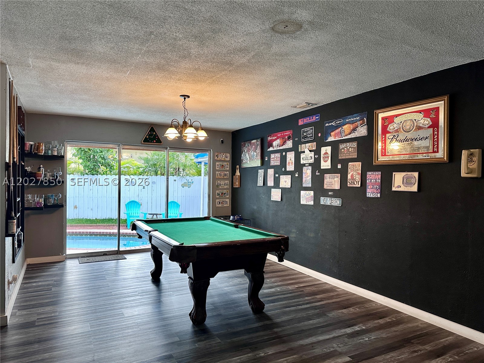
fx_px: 336
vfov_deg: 56.8
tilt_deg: -0.2
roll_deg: -0.5
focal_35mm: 24
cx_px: 242
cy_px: 182
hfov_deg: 71.6
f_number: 1.78
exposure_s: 1/60
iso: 160
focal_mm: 6.86
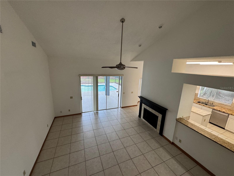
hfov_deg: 102.1
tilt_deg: -14.1
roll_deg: -1.8
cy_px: 88
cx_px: 117
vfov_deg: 85.7
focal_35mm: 14
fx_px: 95
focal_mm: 2.22
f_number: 2.2
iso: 160
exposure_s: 1/120
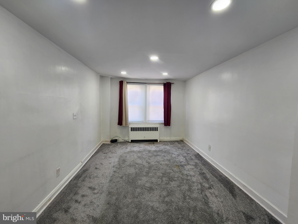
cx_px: 149
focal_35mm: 13
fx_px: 112
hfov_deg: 106.2
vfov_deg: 89.9
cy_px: 112
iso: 50
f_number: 2.2
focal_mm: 2.2
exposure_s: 1/60
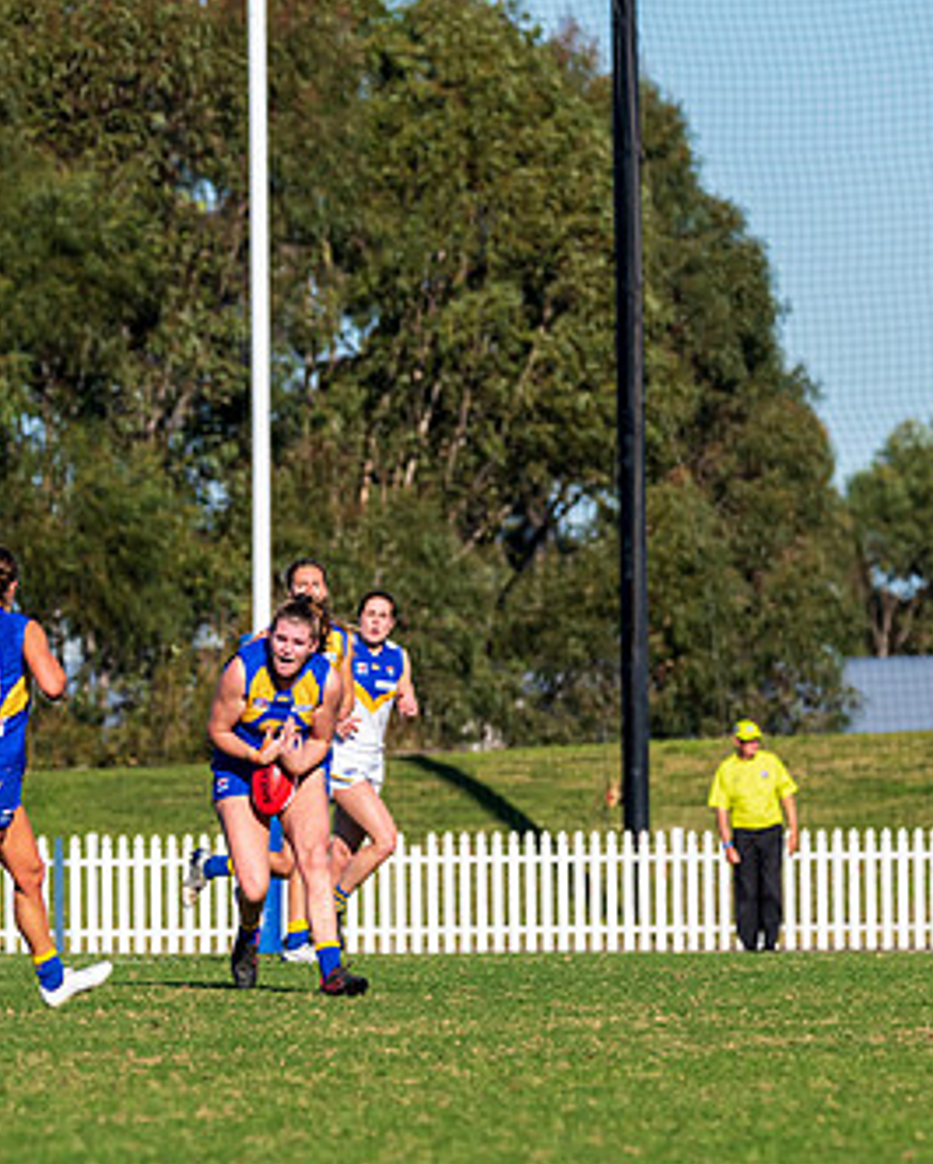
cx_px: 100
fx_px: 18346
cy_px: 614
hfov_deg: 2.9
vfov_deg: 3.6
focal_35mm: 532
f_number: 9
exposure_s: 1/2000
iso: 800
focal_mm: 320
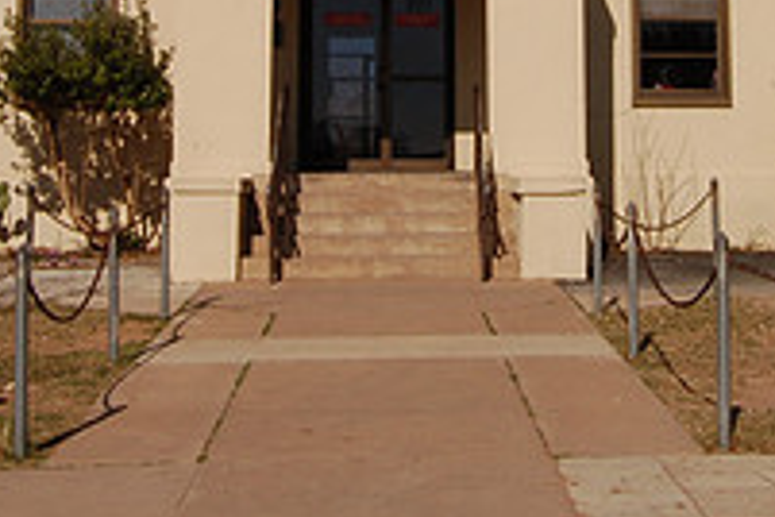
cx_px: 474
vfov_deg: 16.5
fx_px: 1679
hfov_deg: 25.9
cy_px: -150
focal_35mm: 78
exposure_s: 1/160
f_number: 22
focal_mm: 18
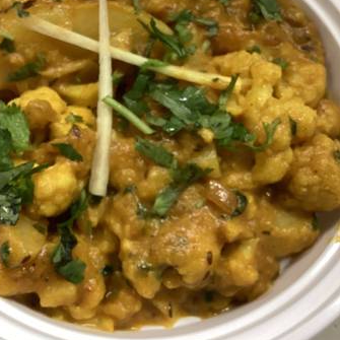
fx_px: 533
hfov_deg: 35.1
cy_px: 135
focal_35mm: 48
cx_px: 119
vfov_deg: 35.2
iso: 100
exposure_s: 1/60
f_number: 2.4
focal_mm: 3.3
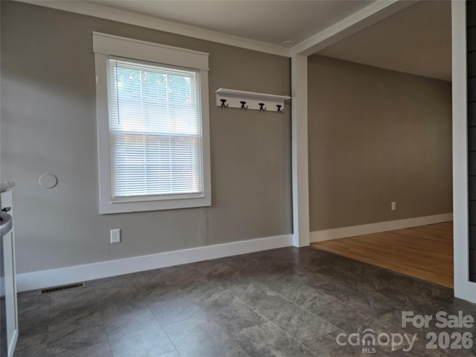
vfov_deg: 58.9
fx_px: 316
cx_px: 238
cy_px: 178
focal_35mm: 23
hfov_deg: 73.9
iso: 160
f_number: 1.7
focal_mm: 6.3
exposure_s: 1/120
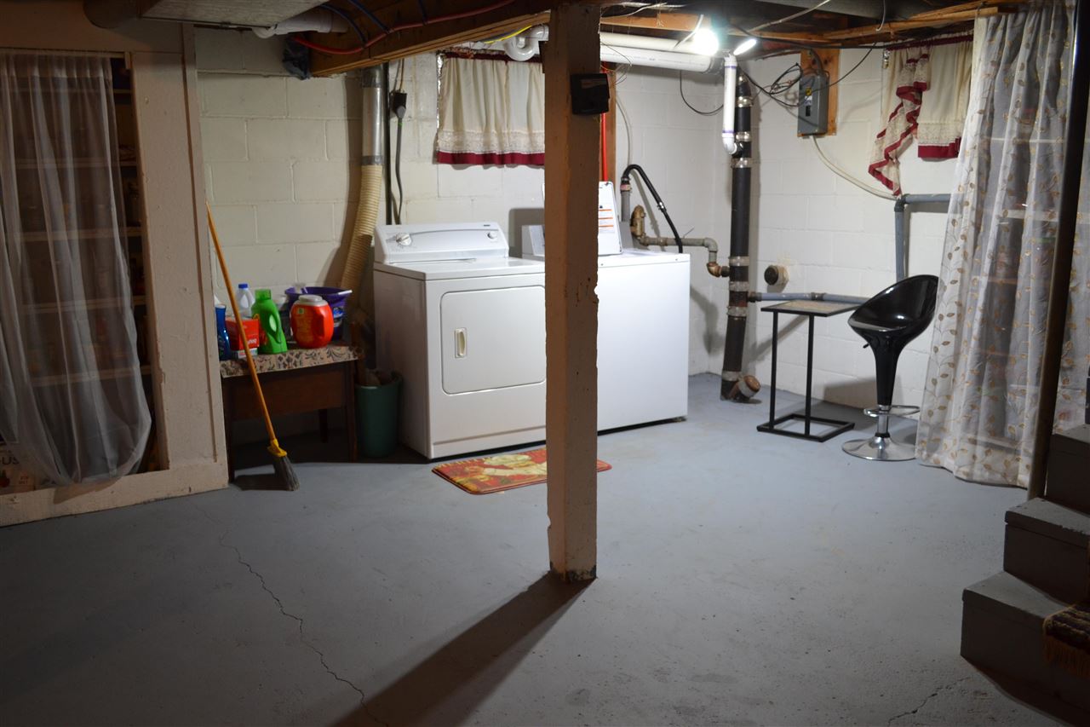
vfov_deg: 43.6
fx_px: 908
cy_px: 364
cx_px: 545
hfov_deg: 61.9
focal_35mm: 30
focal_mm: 20
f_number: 3.8
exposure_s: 1/30
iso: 400
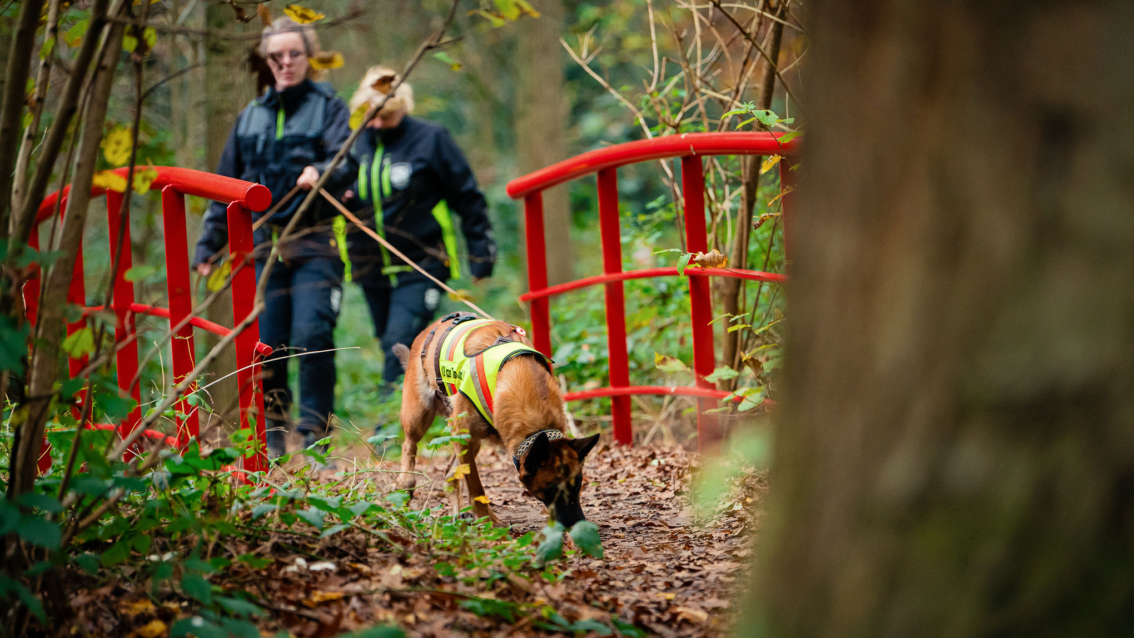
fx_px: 5040
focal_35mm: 168
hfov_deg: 12.8
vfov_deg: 7.2
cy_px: 378
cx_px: 567
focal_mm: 160
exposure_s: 1/400
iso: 2500
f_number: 2.8
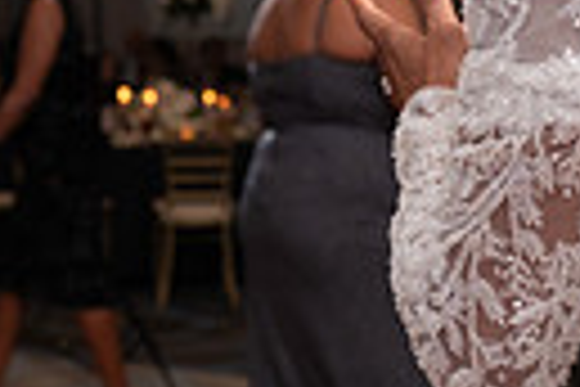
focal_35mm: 113
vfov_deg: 12.1
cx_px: 67
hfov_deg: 17.8
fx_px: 1820
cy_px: 97
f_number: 2.8
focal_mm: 24
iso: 1250
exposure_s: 1/250
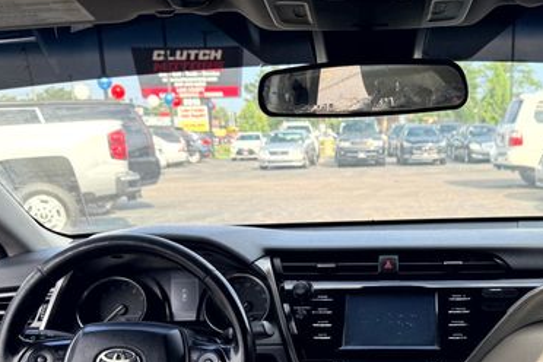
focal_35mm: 43
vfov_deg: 29.5
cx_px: 388
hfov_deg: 44.3
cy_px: 346
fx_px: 649
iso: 100
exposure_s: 1/796
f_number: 1.78
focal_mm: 6.76
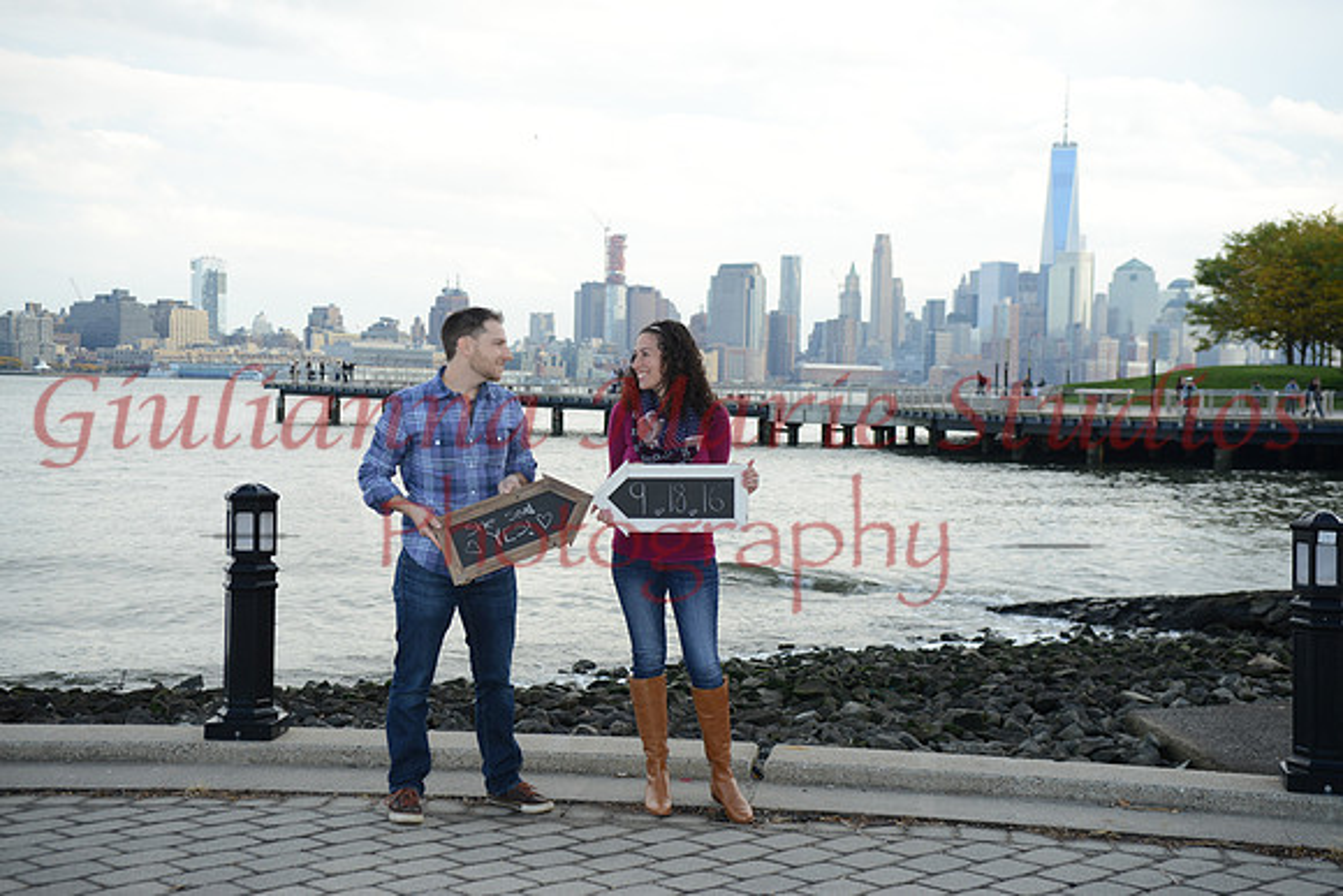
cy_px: 448
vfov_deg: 27.0
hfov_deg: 39.6
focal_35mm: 50
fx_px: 1866
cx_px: 672
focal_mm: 50
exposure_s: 1/250
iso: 250
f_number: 5.6
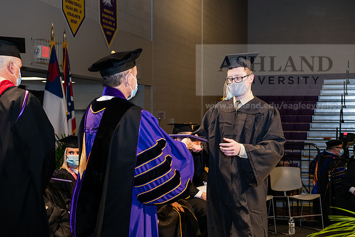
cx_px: 178
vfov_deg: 21.9
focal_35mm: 62
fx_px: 612
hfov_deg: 32.4
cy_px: 118
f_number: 6.3
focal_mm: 62
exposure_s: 1/200
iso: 1600
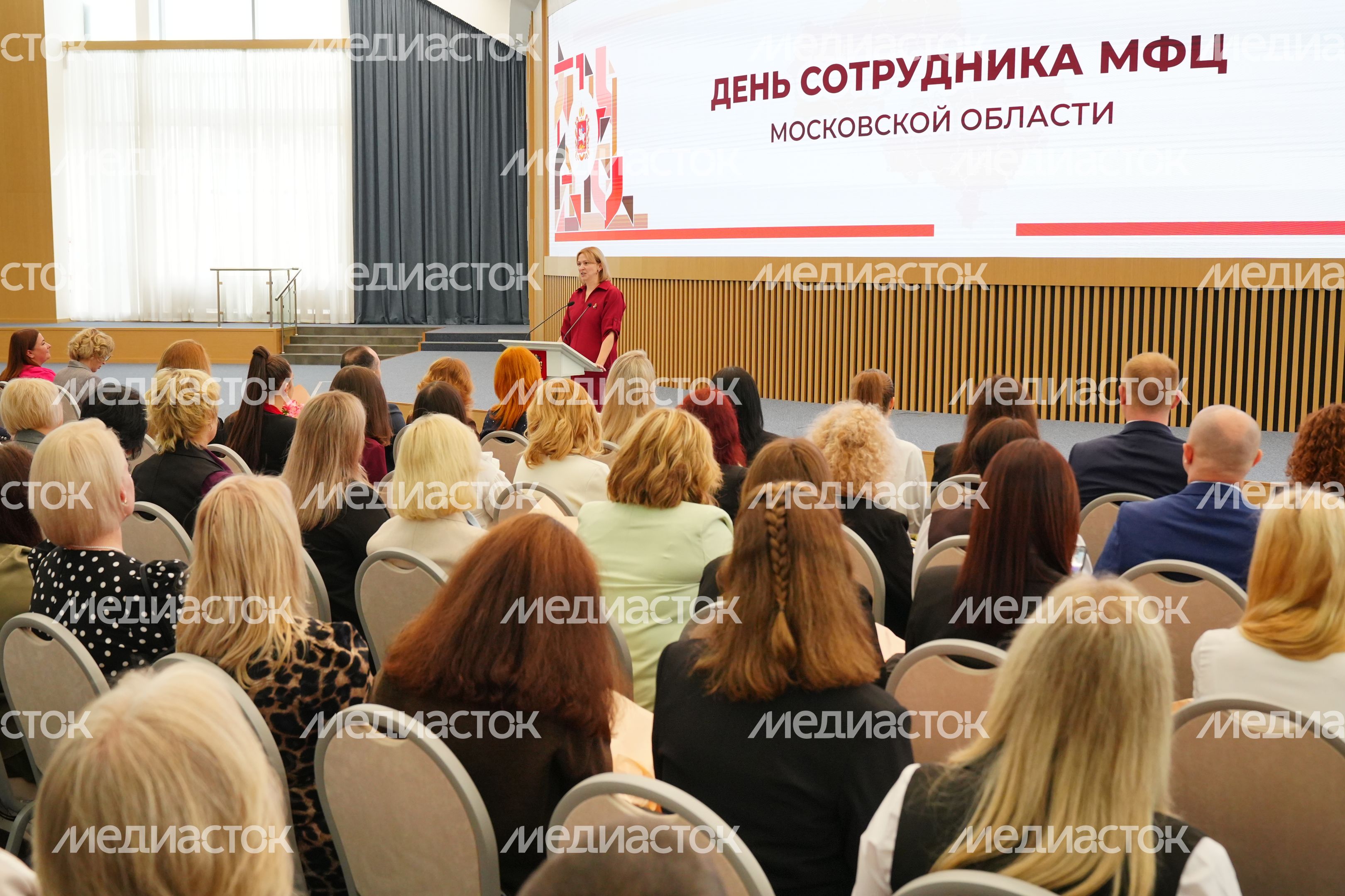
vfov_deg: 34.2
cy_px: 448
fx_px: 1457
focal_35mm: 39
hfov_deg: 49.6
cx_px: 672
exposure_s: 1/160
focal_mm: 39
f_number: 6.3
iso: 2000
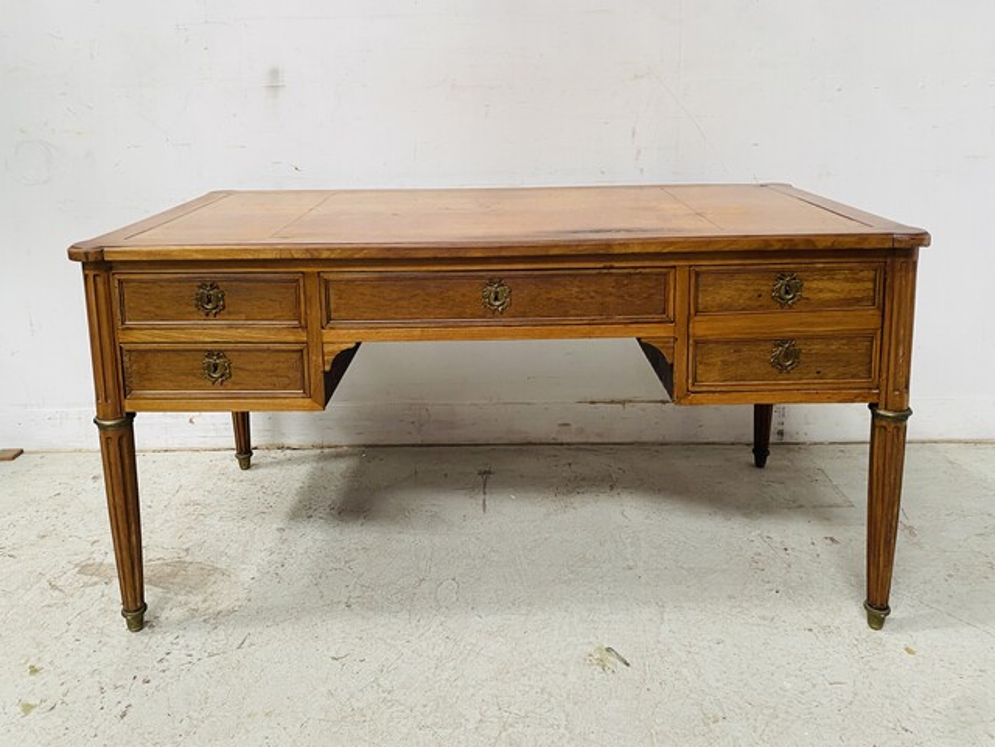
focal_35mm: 26
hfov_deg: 67.3
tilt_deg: -20.8
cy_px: 374
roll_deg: +0.9
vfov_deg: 53.1
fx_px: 747
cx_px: 498
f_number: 1.8
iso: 125
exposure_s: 1/72
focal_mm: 4.25
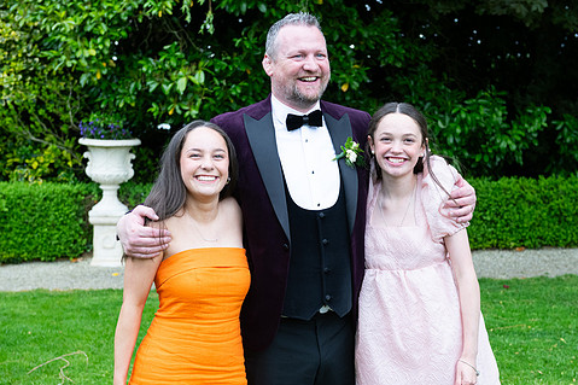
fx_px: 1011
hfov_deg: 31.9
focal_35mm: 63
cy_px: 212
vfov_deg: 21.5
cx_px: 309
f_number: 5
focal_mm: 52
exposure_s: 1/200
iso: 400
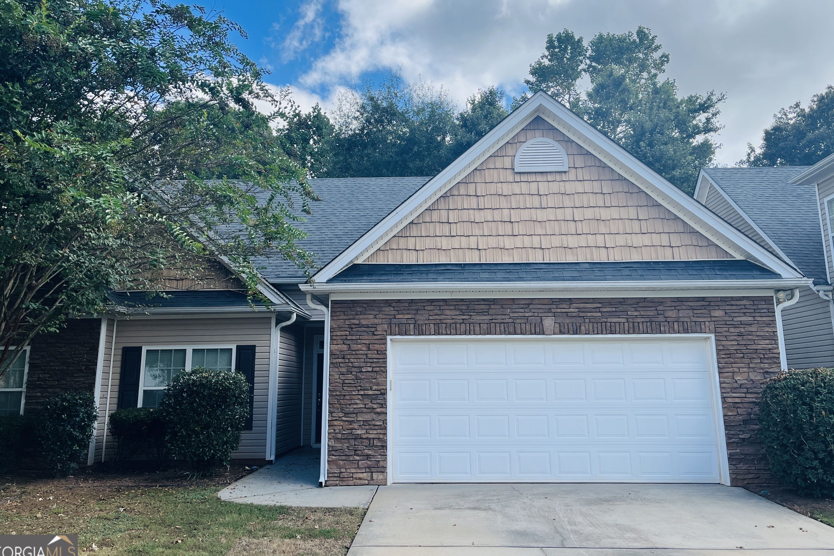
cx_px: 413
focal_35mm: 28
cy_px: 243
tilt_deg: +10.6
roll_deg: +0.9
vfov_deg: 46.3
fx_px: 649
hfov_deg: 65.5
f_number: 1.6
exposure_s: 1/2268
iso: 50
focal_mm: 5.1
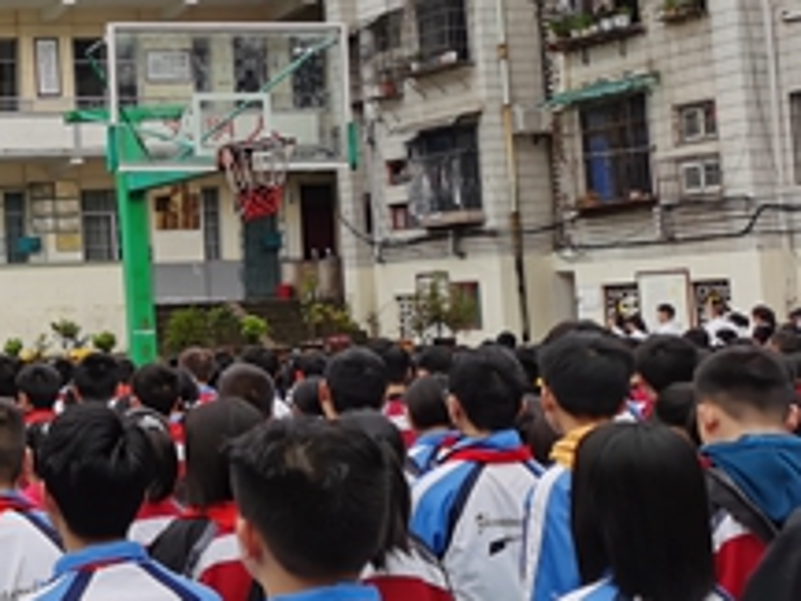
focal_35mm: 75
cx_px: -215
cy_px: 197
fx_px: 1735
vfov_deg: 19.6
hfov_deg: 23.3
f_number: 1.8
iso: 50
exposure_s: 1/207
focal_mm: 5.58
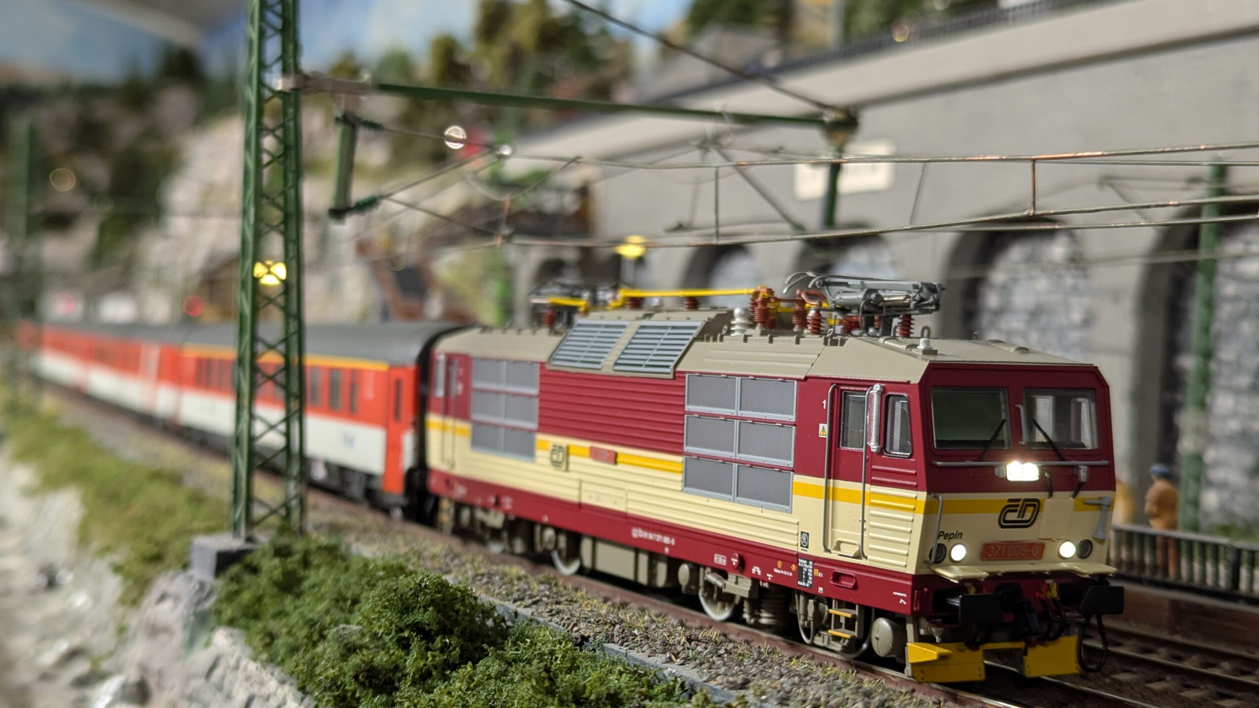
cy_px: 426
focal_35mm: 53
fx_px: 1769
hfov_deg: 39.2
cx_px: 624
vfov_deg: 22.6
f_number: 1.85
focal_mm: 6.81
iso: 106
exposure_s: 1/25
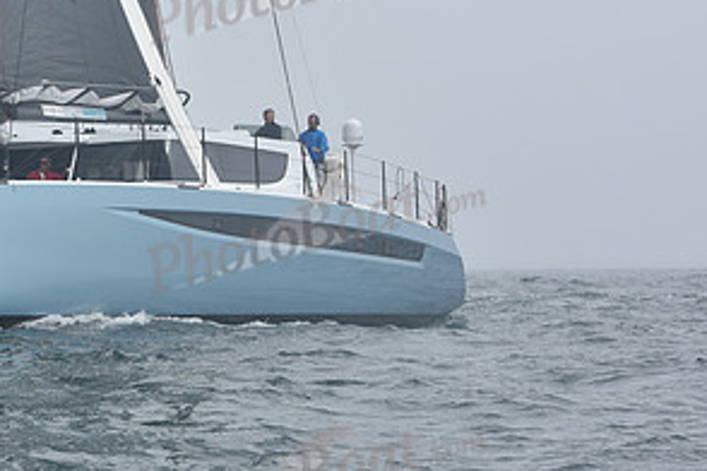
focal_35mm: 138
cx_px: 24
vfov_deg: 9.9
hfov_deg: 14.7
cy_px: 141
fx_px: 2710
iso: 250
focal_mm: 70
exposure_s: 1/800
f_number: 10
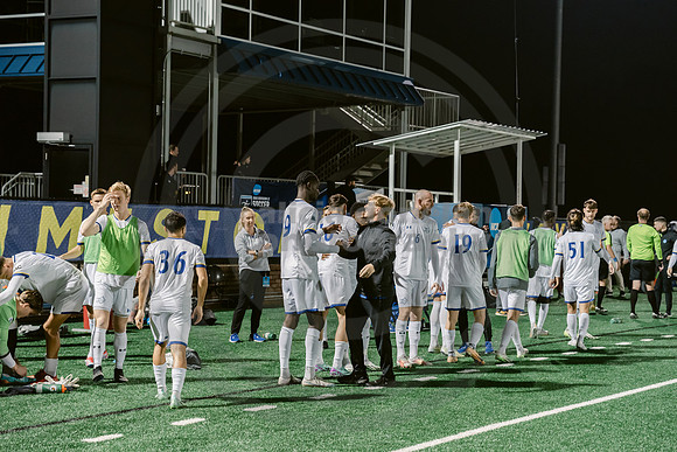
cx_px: 338
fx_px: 1317
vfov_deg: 19.5
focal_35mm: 70
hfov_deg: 28.8
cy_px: 226
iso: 2500
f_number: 4
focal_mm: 70
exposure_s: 1/250
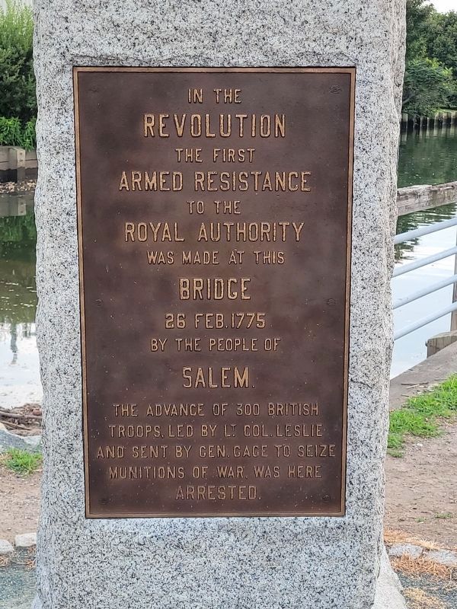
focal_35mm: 26
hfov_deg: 53.1
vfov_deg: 67.3
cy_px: 304
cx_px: 228
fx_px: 458
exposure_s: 1/276
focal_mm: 5.4
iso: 40
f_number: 1.8
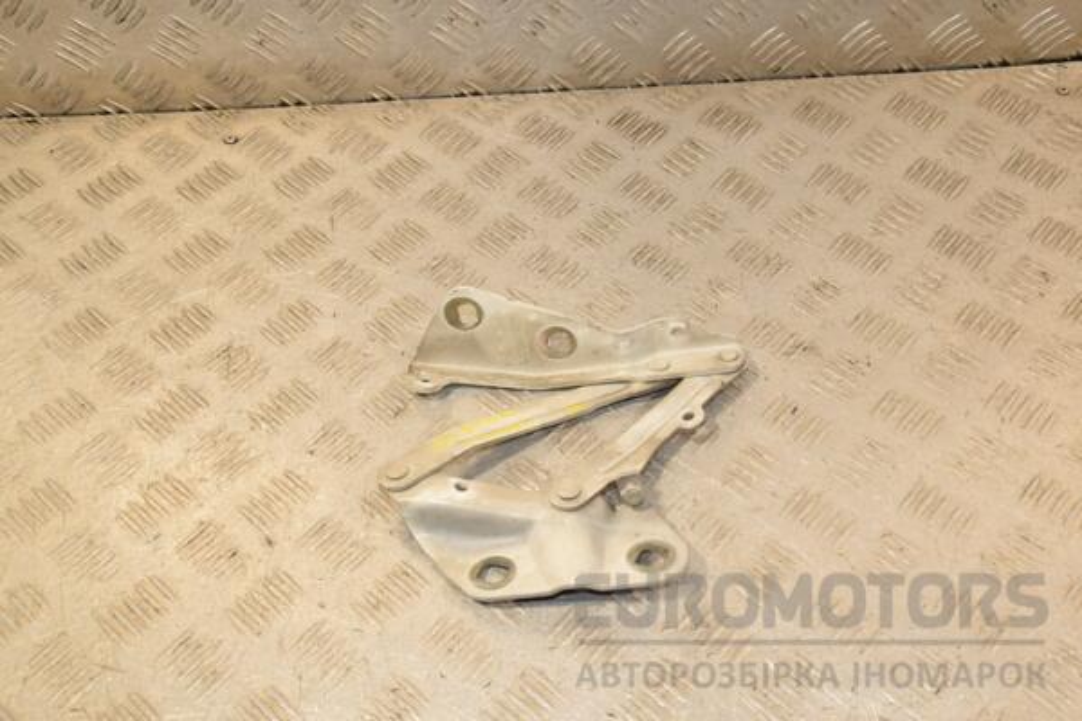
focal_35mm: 39
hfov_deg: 49.6
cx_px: 541
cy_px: 360
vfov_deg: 34.2
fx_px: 1172
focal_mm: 26
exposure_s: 1/200
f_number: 8
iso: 800
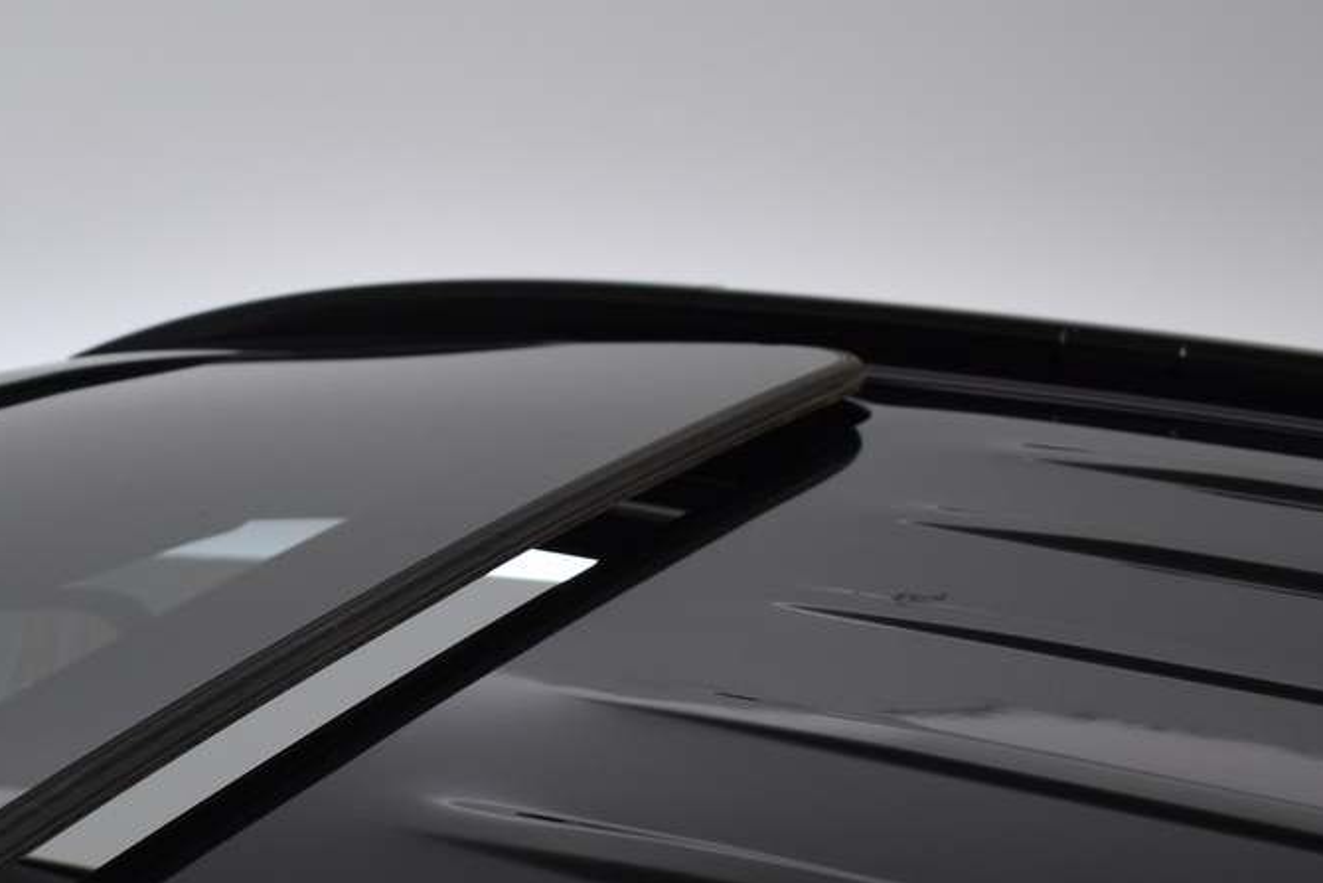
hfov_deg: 22.3
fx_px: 3198
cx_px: -53
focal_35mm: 87
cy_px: 672
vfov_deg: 15.6
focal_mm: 24
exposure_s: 1/40
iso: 250
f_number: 4
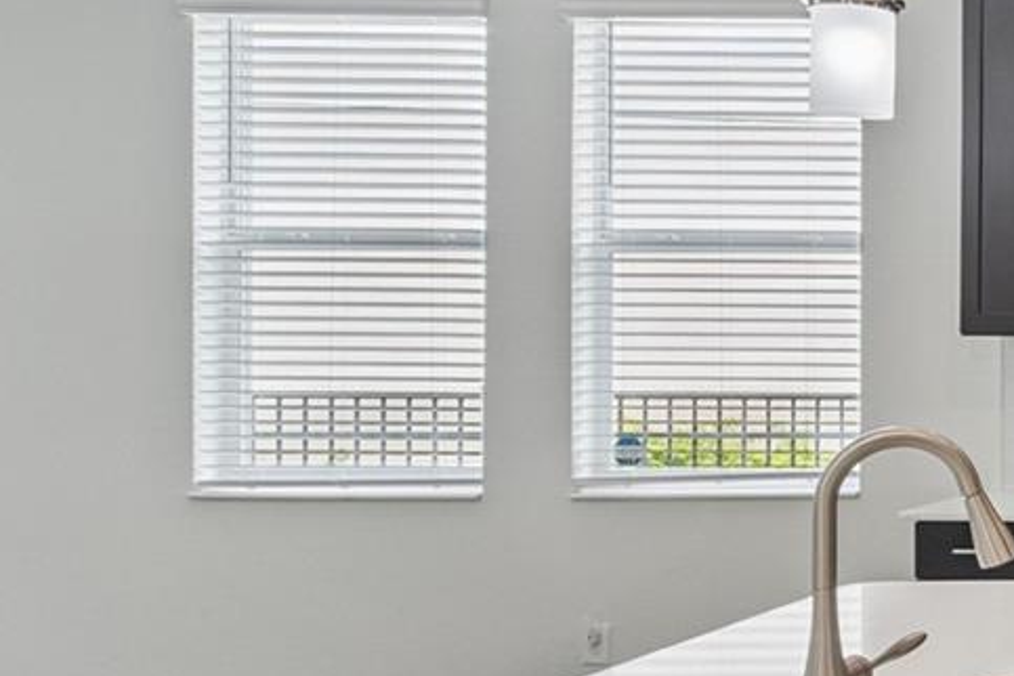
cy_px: 330
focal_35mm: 53
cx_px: 1629
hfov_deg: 25.1
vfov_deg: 25.5
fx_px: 1493
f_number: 9
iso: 1000
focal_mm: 16
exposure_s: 1/50
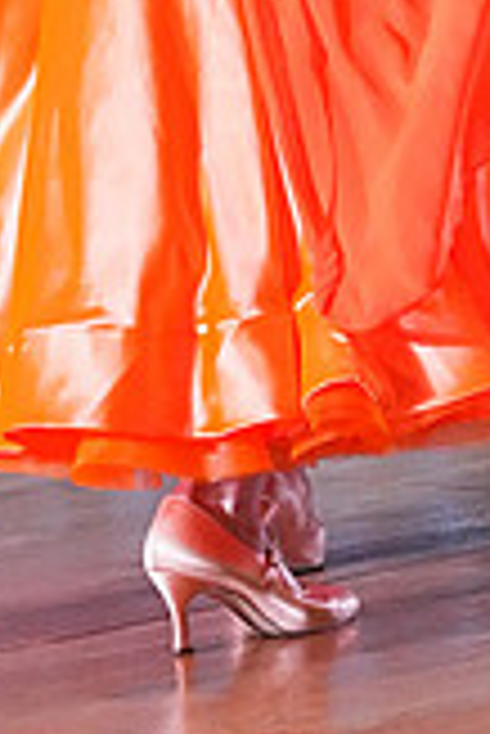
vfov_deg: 3.8
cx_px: 263
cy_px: -387
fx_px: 10960
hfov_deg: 2.6
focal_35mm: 538
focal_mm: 151
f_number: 5.6
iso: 10000
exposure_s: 1/400
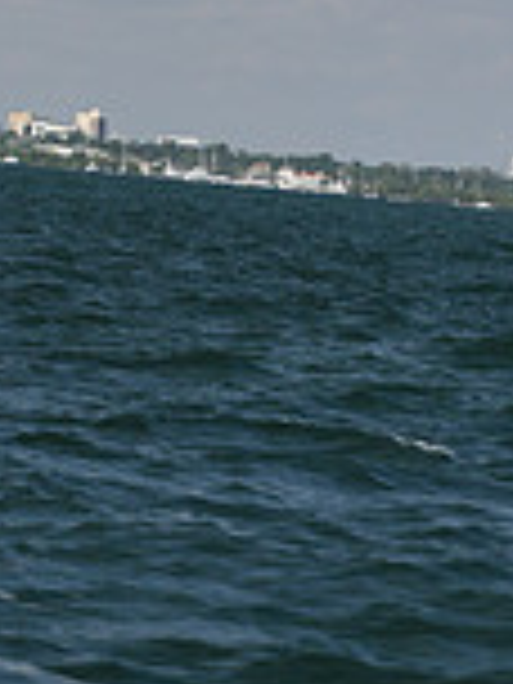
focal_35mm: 368
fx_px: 7272
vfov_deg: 5.3
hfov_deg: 4.0
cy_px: -333
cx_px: -326
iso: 250
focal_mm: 100
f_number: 5.6
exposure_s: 1/1000
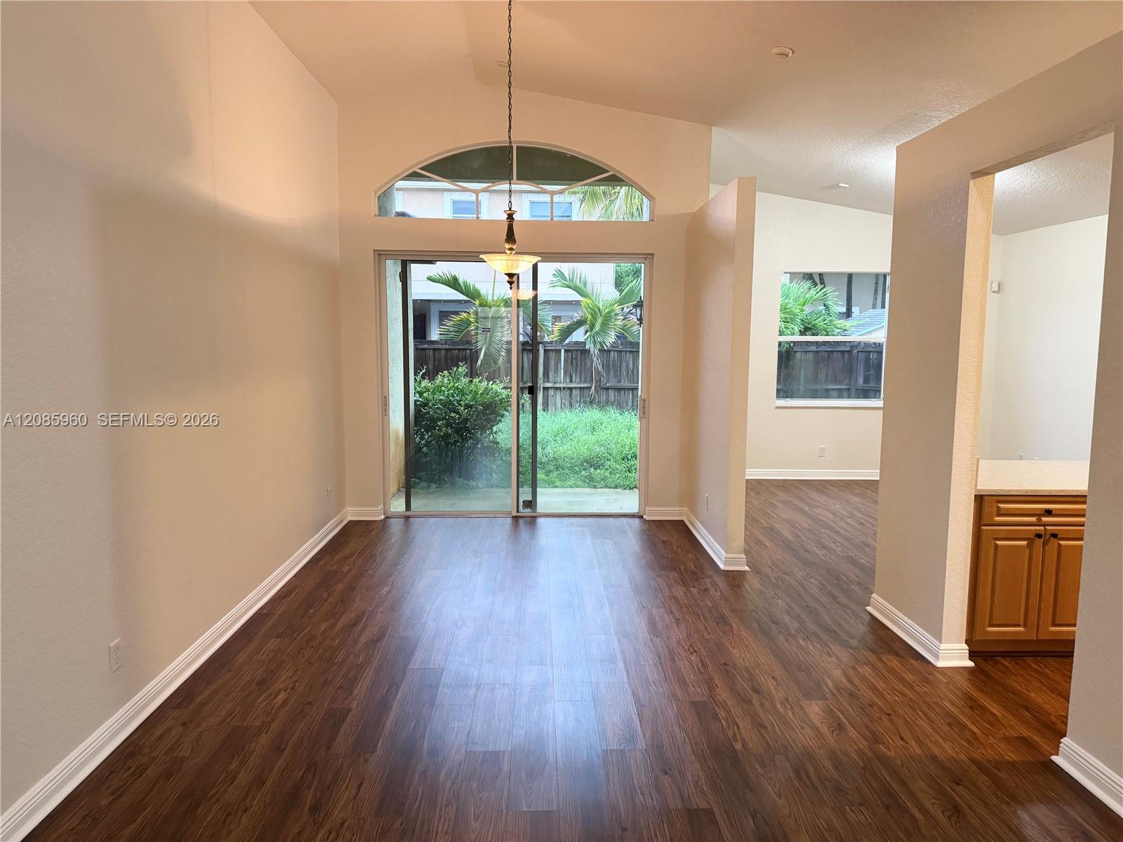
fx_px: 779
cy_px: 421
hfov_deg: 71.6
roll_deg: -0.5
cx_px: 562
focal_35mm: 24
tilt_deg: -5.6
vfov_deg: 56.8
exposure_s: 1/60
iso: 500
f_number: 1.78
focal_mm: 6.76
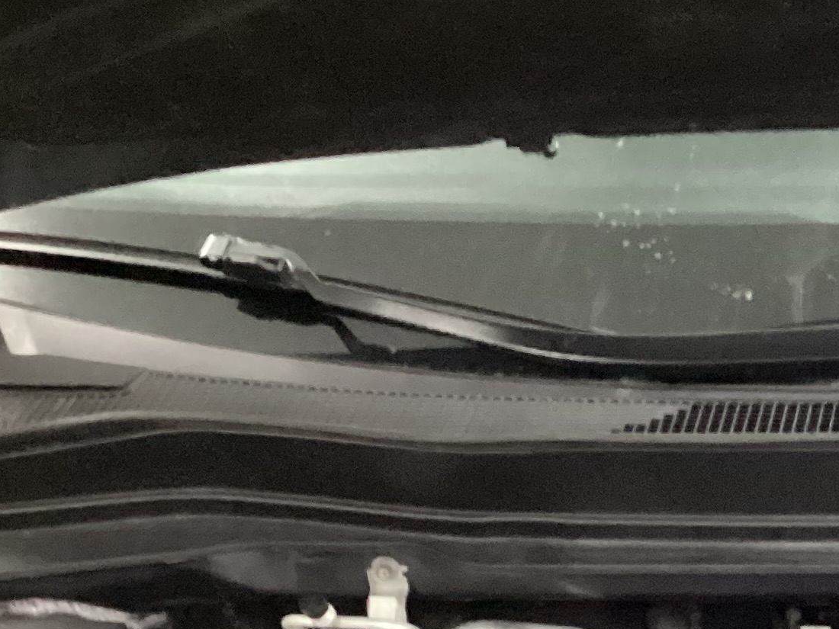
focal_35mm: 92
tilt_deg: -33.1
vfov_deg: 15.2
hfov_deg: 20.3
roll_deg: +1.7
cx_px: 937
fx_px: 2230
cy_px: 858
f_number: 2.4
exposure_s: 1/25
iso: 800
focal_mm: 3.3
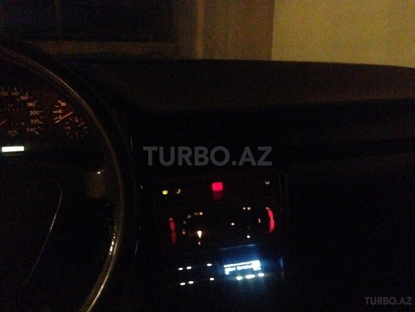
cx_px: 208
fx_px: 396
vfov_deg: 42.9
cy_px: 156
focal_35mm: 33
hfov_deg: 55.4
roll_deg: -1.1
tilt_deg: -18.0
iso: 3200
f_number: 2.4
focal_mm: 4.12
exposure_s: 1/15
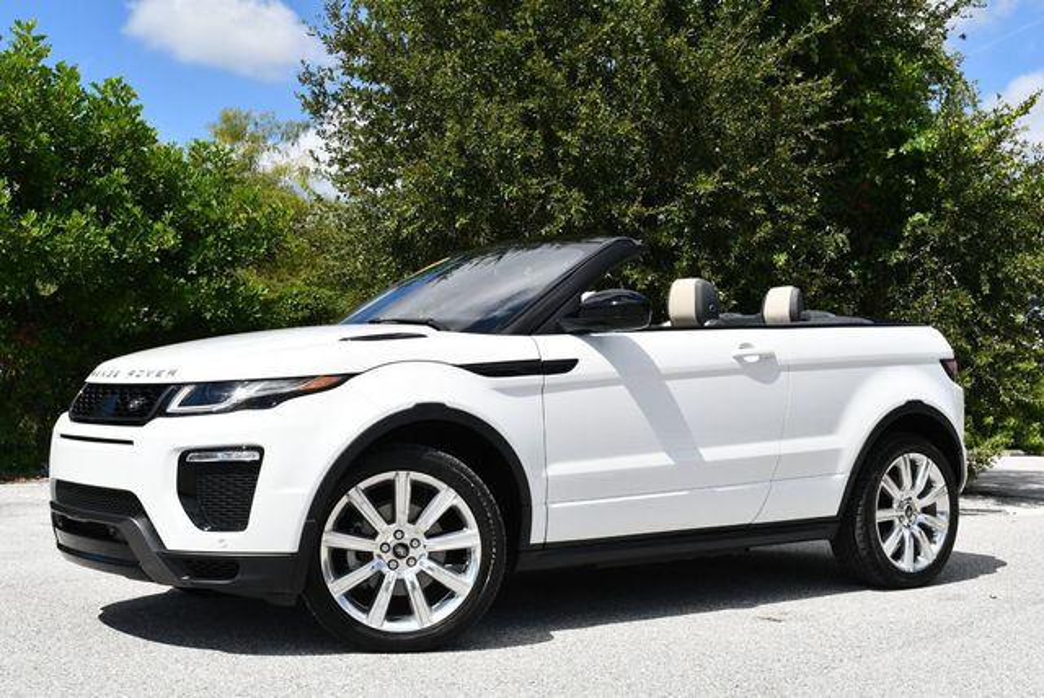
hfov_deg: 41.1
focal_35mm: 48
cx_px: 522
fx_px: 1393
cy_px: 349
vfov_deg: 28.1
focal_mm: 24
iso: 100
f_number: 8
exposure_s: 1/250
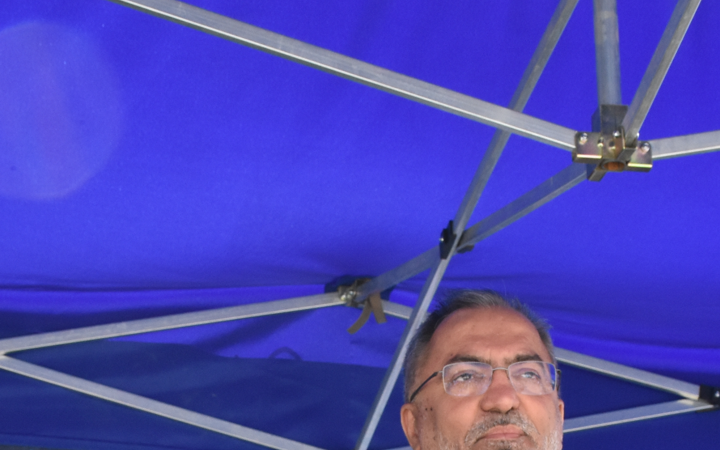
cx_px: 379
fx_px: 2453
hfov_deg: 16.7
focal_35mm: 125
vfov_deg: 10.2
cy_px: 603
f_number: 9
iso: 1000
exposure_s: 1/320
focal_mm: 30
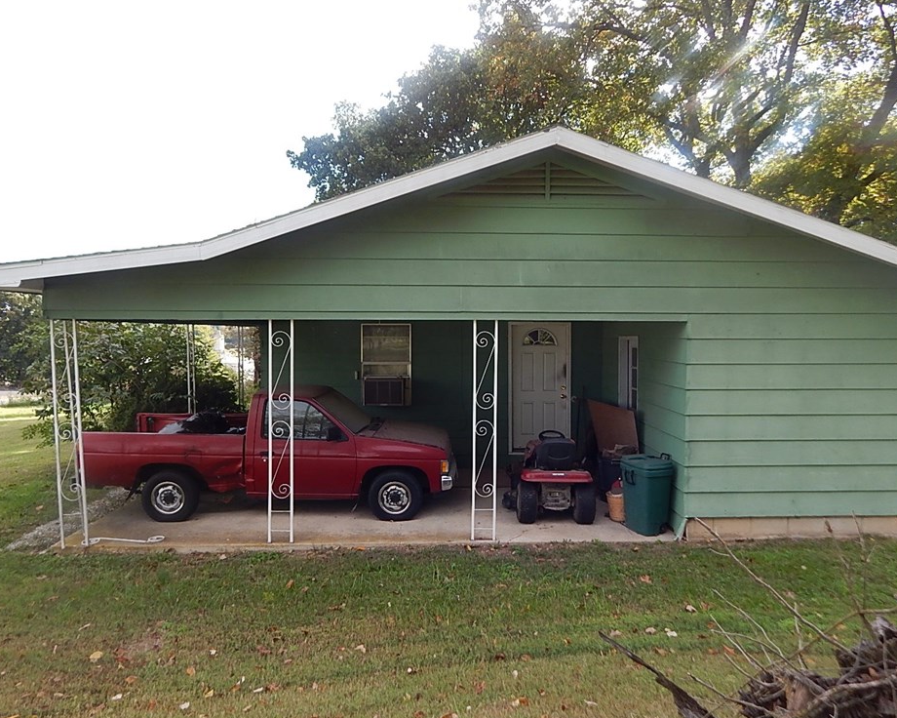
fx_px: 664
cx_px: 458
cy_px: 366
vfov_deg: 56.8
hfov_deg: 68.1
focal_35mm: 25
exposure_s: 1/320
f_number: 3
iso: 125
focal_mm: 4
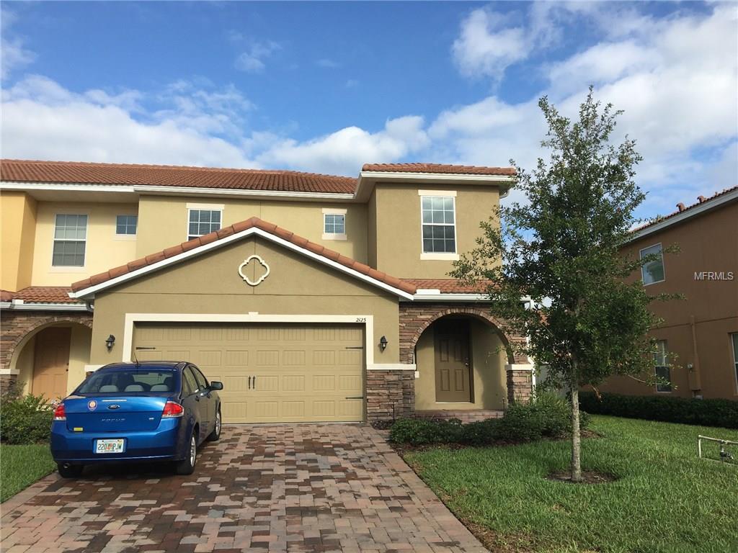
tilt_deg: +10.3
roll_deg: +0.3
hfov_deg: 61.7
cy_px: 276
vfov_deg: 48.2
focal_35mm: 29
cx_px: 369
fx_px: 618
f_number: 2.2
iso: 25
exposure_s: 1/1350
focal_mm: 4.15
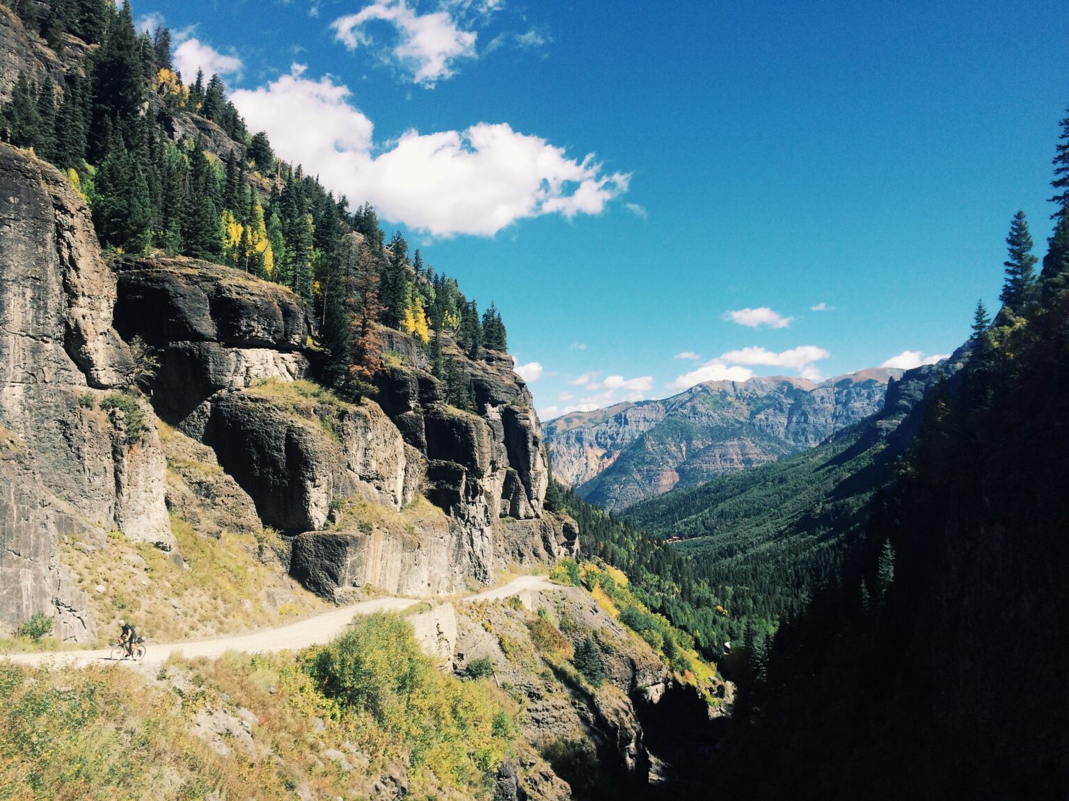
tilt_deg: +3.8
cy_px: 400
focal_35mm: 29
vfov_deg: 48.2
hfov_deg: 61.7
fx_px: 896
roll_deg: +1.7
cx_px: 534
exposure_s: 1/1709
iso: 32
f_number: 2.2
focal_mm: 4.15
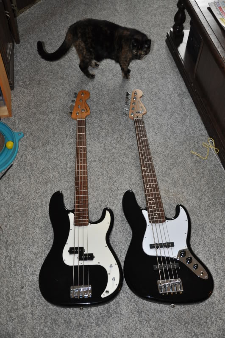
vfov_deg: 49.6
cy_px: 169
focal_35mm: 39
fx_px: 366
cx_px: 112
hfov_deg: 34.1
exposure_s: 1/60
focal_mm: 26
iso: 800
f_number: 4
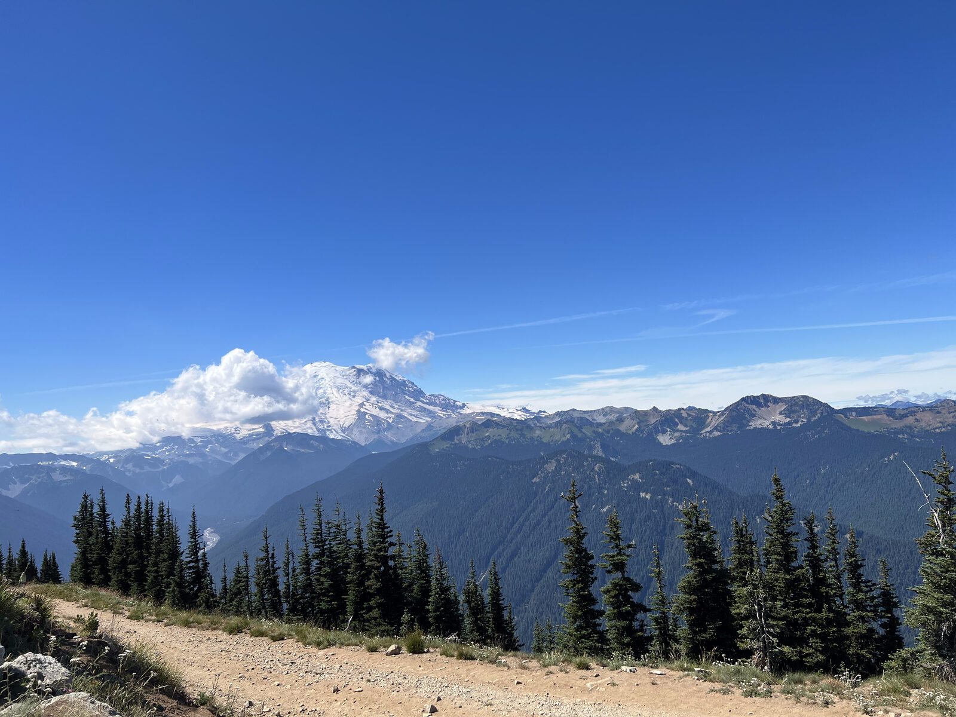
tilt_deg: +5.3
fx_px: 718
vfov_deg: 53.1
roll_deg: +5.1
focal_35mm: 26
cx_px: 478
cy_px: 358
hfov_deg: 67.3
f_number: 1.5
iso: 50
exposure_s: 1/5587
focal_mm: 5.7
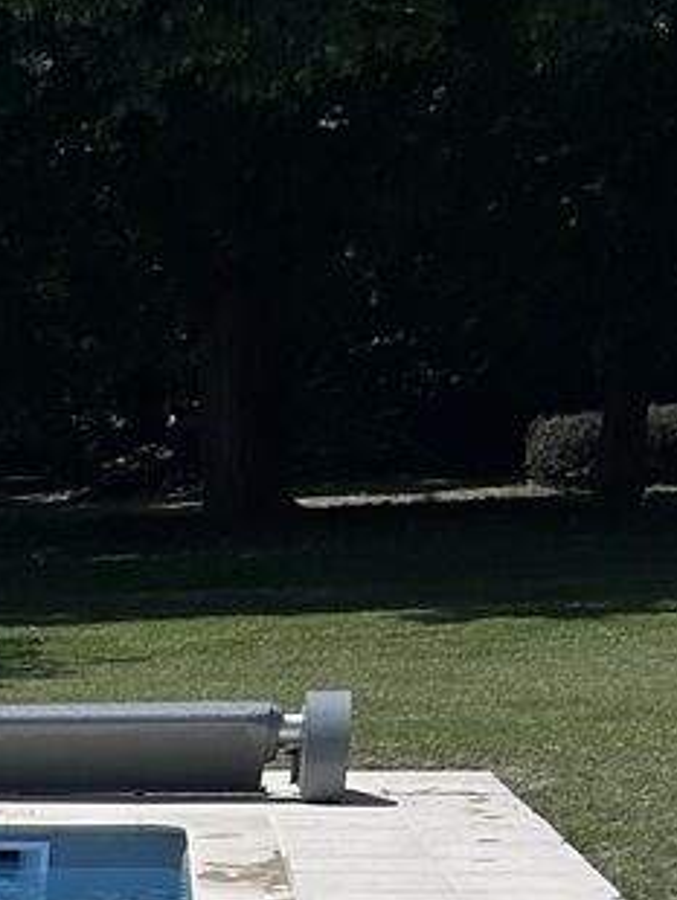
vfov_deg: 13.2
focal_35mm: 134
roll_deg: +1.7
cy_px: 1646
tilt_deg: -19.1
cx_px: -953
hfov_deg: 9.8
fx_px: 3489
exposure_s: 1/11364
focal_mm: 5.7
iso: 50
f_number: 1.5
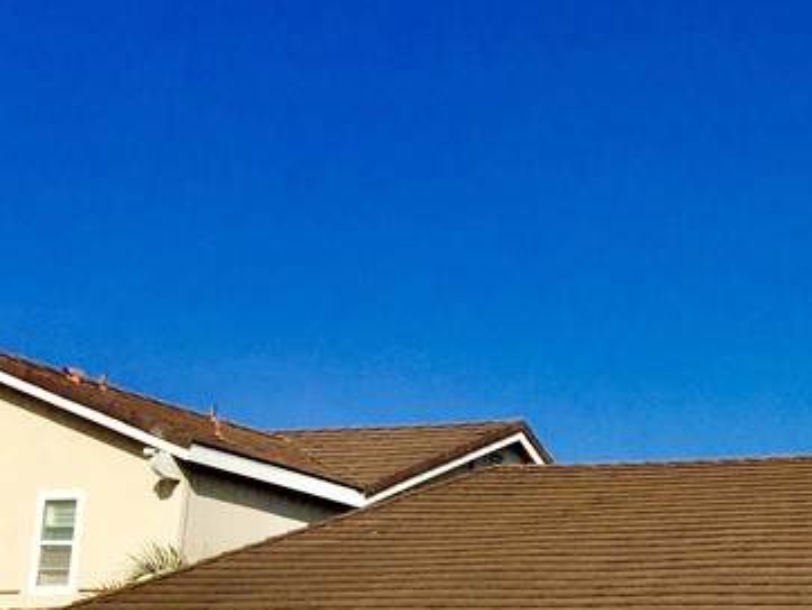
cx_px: 1041
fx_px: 1925
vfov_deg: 17.6
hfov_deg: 21.6
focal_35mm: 82
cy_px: 608
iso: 32
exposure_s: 1/3968
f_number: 2.2
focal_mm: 4.15
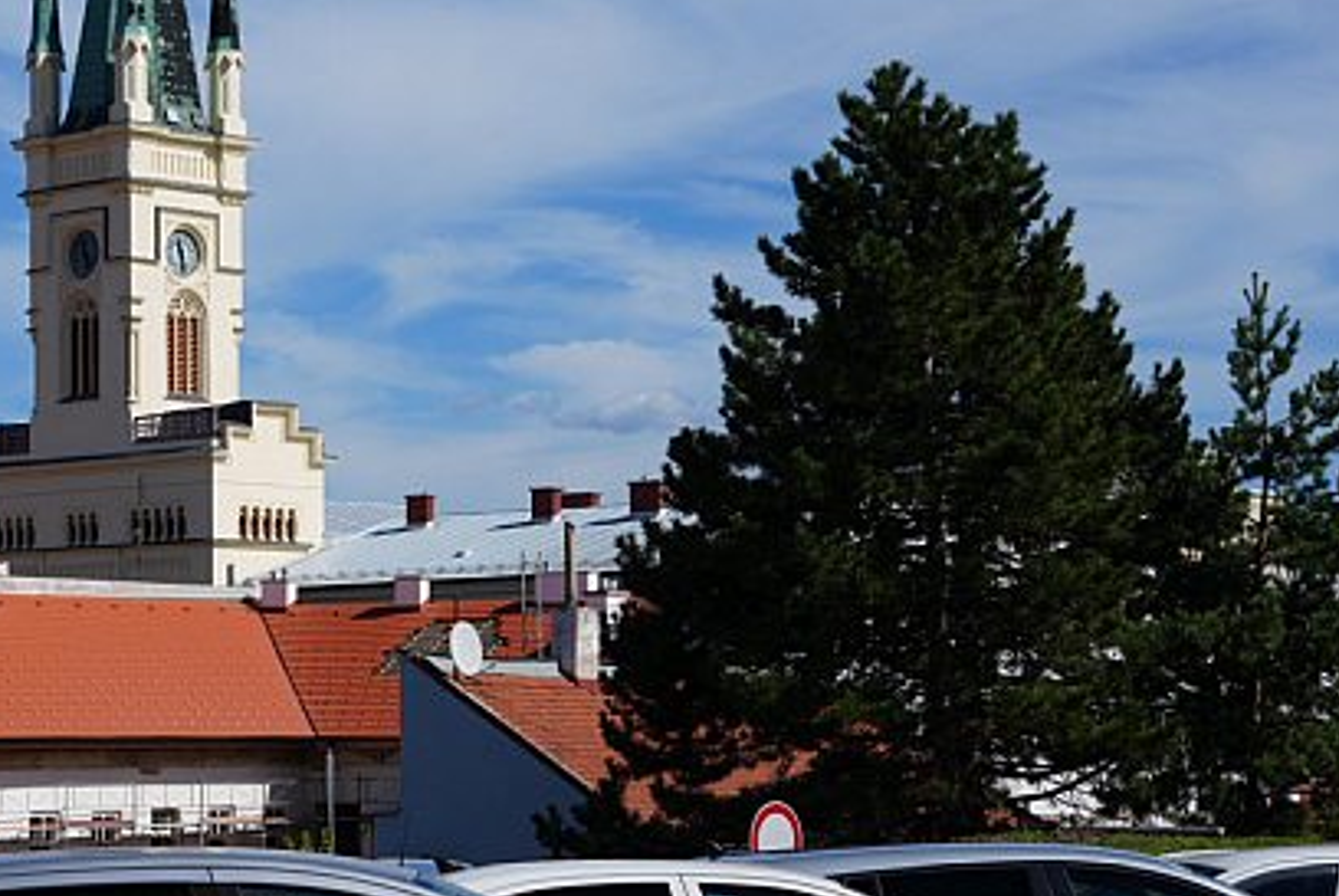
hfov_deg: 20.4
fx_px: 3649
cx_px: 167
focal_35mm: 98
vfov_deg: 14.0
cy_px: 428
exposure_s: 1/400
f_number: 9
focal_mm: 50
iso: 100
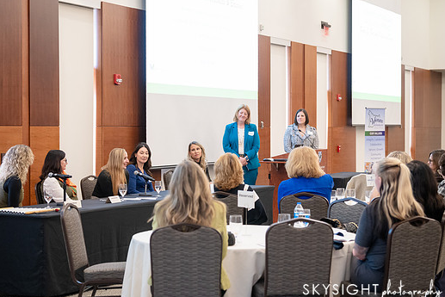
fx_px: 1001
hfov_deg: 25.0
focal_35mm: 81
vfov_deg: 16.9
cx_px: 204
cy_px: 144
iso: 3200
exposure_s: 1/160
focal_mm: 70
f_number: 3.5
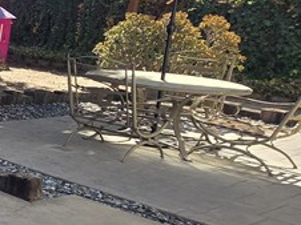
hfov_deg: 19.3
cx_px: -298
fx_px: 512
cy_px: 89
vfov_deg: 24.7
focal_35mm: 59
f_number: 2.2
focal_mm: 2.2
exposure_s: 1/1111
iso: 50
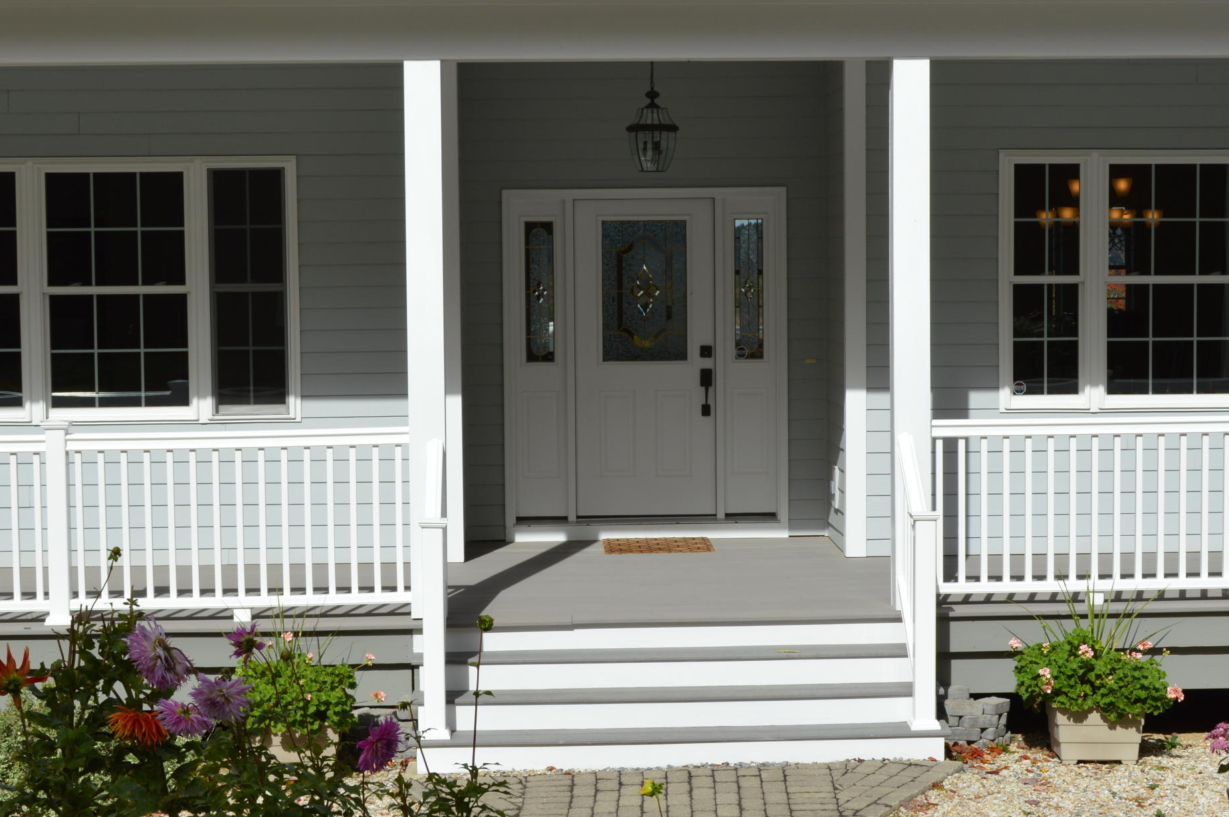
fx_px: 2490
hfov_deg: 27.7
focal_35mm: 73
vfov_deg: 18.6
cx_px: 707
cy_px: 425
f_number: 9
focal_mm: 30
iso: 100
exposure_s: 1/320
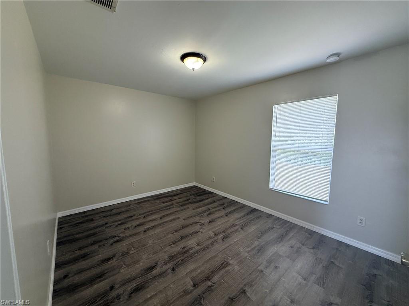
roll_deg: -1.0
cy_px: 153
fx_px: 165
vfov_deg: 85.7
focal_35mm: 14
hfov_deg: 102.1
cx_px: 204
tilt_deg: -5.9
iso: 200
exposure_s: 1/120
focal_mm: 2.22
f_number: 2.2
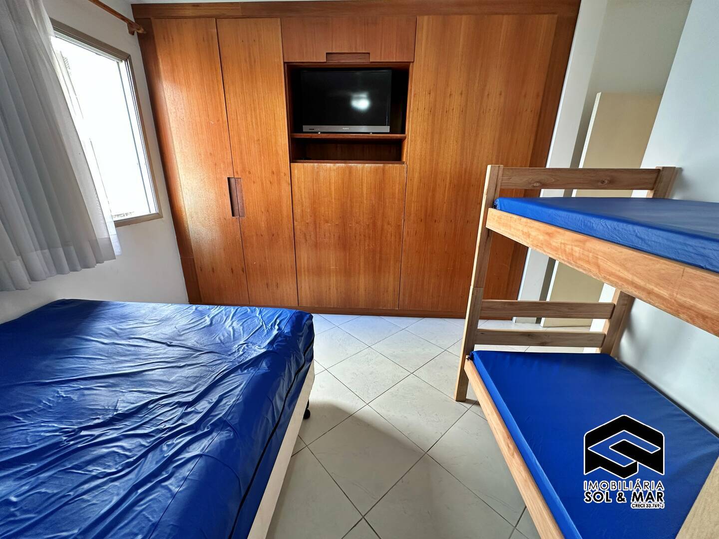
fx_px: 291
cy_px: 270
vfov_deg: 85.7
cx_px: 360
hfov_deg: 102.1
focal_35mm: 14
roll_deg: -1.1
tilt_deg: -18.3
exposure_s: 1/60
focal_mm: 2.22
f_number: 2.2
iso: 160
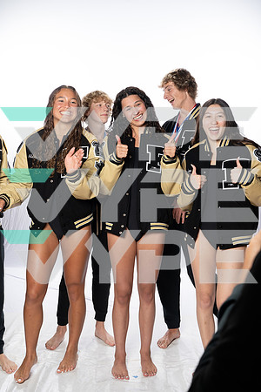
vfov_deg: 39.6
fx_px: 544
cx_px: 130
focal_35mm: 50
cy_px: 196
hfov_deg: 27.0
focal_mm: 50
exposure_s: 1/250
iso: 800
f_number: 8
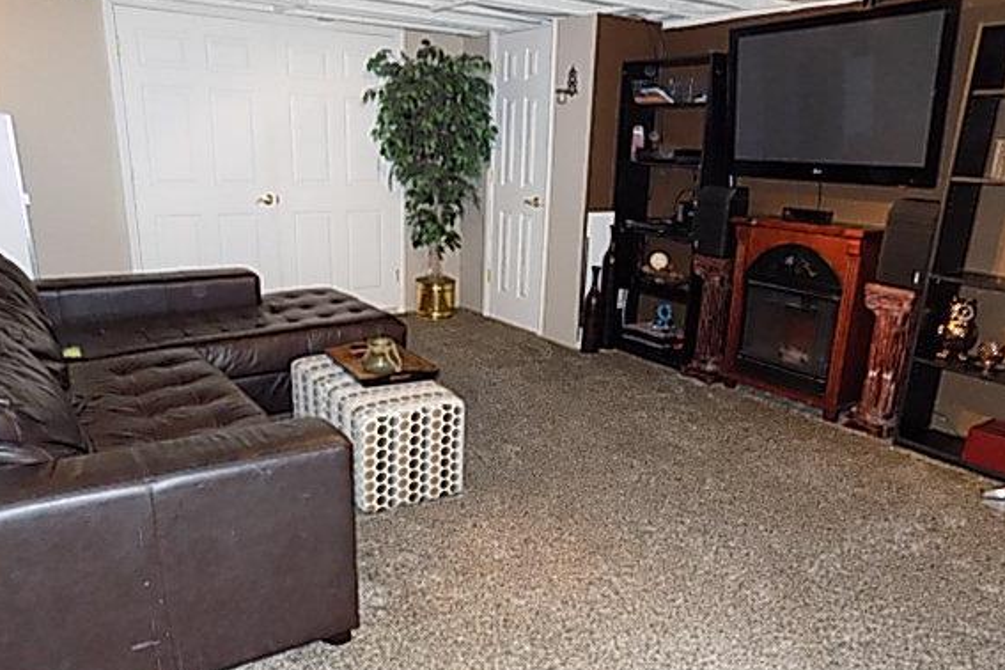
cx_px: 502
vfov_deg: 47.6
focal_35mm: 27
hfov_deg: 67.4
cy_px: 413
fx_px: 754
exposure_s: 1/30
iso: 500
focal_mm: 4
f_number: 3.1
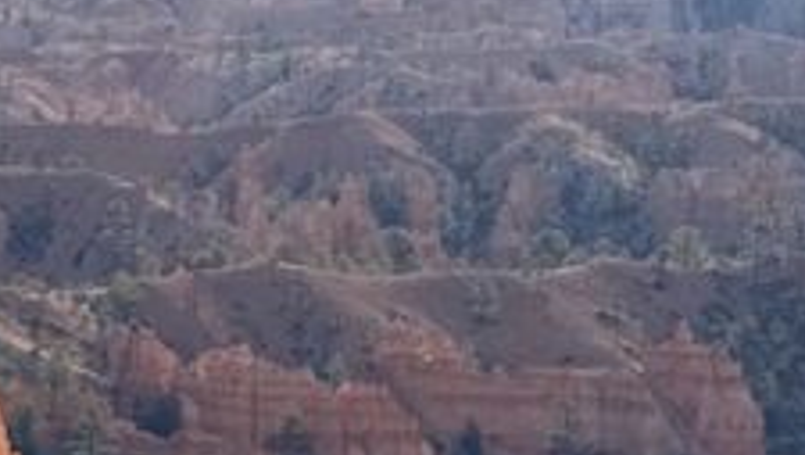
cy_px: 602
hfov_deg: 8.8
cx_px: -494
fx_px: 5084
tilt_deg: -9.3
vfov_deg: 5.1
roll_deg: +0.7
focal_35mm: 238
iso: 64
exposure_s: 1/3610
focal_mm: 6.76
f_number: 1.78
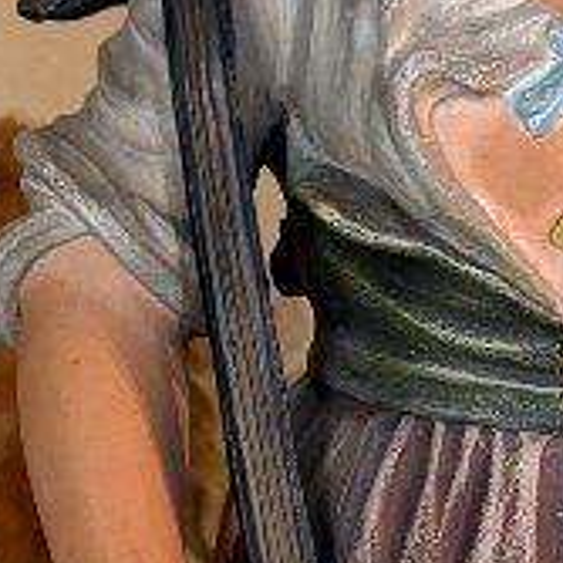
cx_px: 469
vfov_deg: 11.1
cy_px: 823
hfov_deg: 11.4
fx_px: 2797
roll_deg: -2.4
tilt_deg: -29.3
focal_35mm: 152
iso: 250
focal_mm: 6.76
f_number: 1.78
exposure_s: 1/50
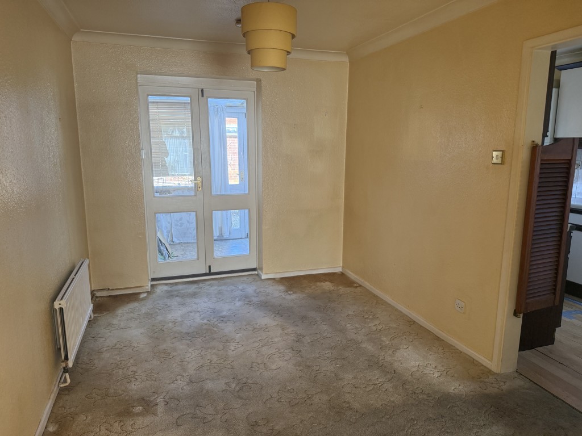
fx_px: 404
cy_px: 218
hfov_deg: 71.6
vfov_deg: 56.8
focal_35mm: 24
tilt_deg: -9.3
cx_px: 291
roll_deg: -0.3
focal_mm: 6.76
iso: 200
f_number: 1.78
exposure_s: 1/164
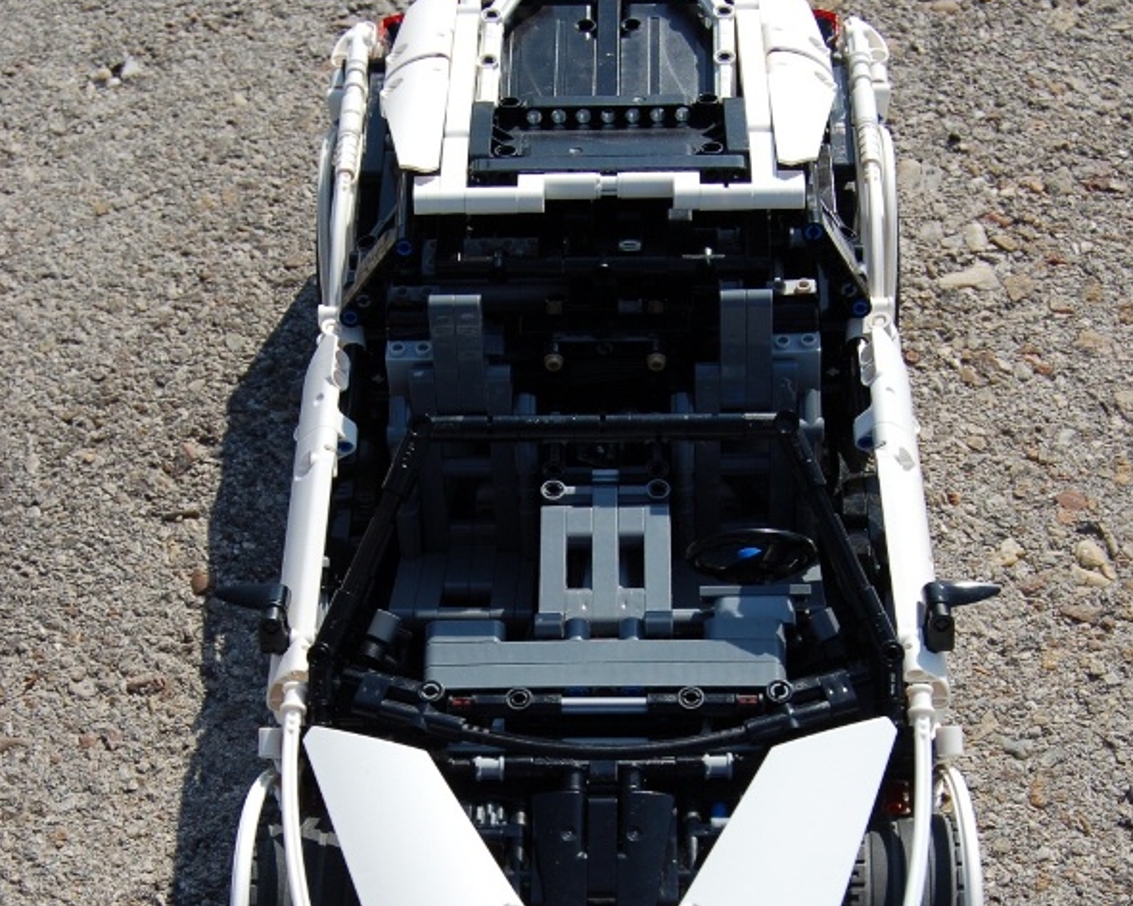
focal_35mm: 60
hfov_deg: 31.4
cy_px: 684
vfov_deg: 25.1
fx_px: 2012
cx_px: 567
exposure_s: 1/640
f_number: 5.6
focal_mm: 28
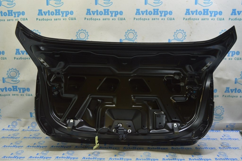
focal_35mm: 30
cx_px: 121
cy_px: 80
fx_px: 201
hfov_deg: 62.0
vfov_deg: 43.5
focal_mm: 20
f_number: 5.6
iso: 400
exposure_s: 1/20
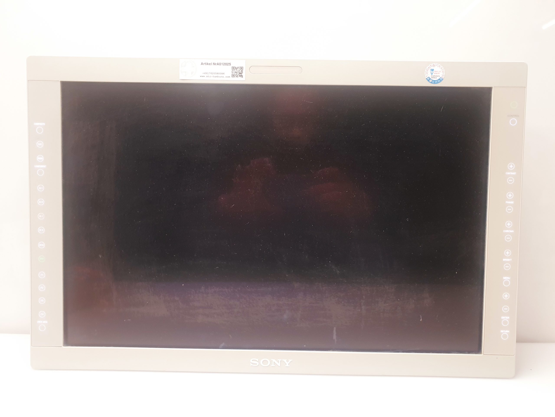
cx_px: 278
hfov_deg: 67.3
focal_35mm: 26
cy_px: 208
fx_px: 417
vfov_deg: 53.1
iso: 125
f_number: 2.4
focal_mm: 4.3
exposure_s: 1/50
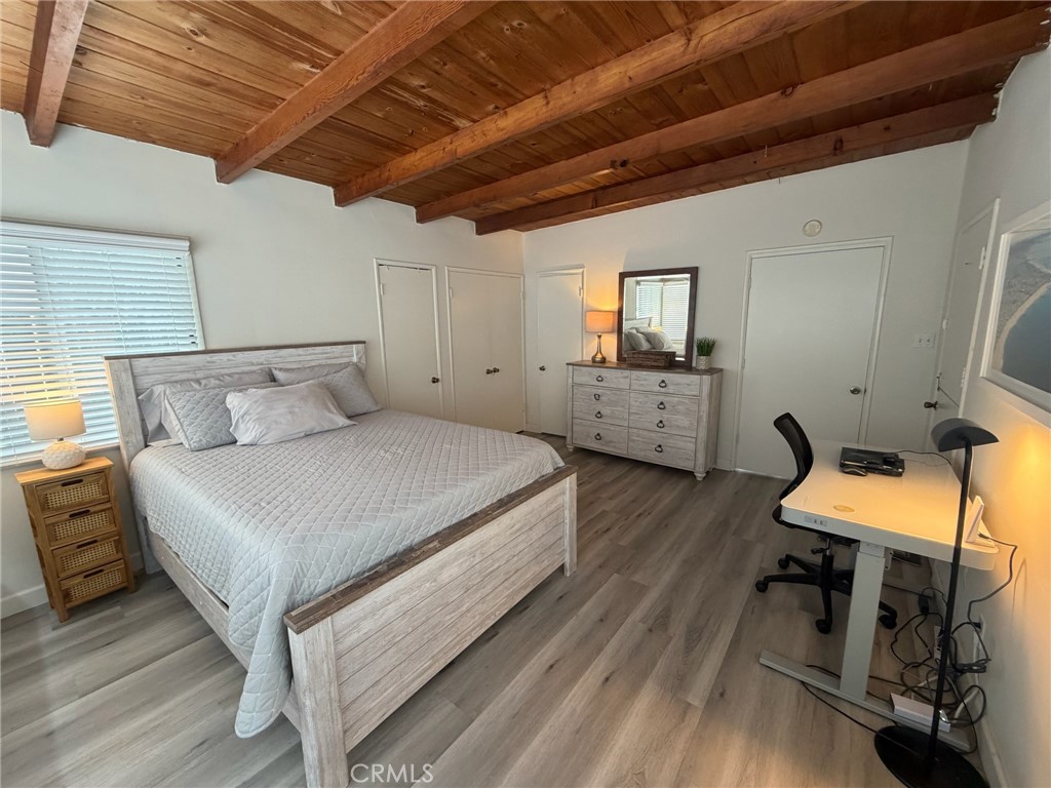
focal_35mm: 14
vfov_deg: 85.7
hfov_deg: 102.1
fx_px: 425
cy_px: 394
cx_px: 526
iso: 320
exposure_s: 1/120
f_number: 2.2
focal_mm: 2.22
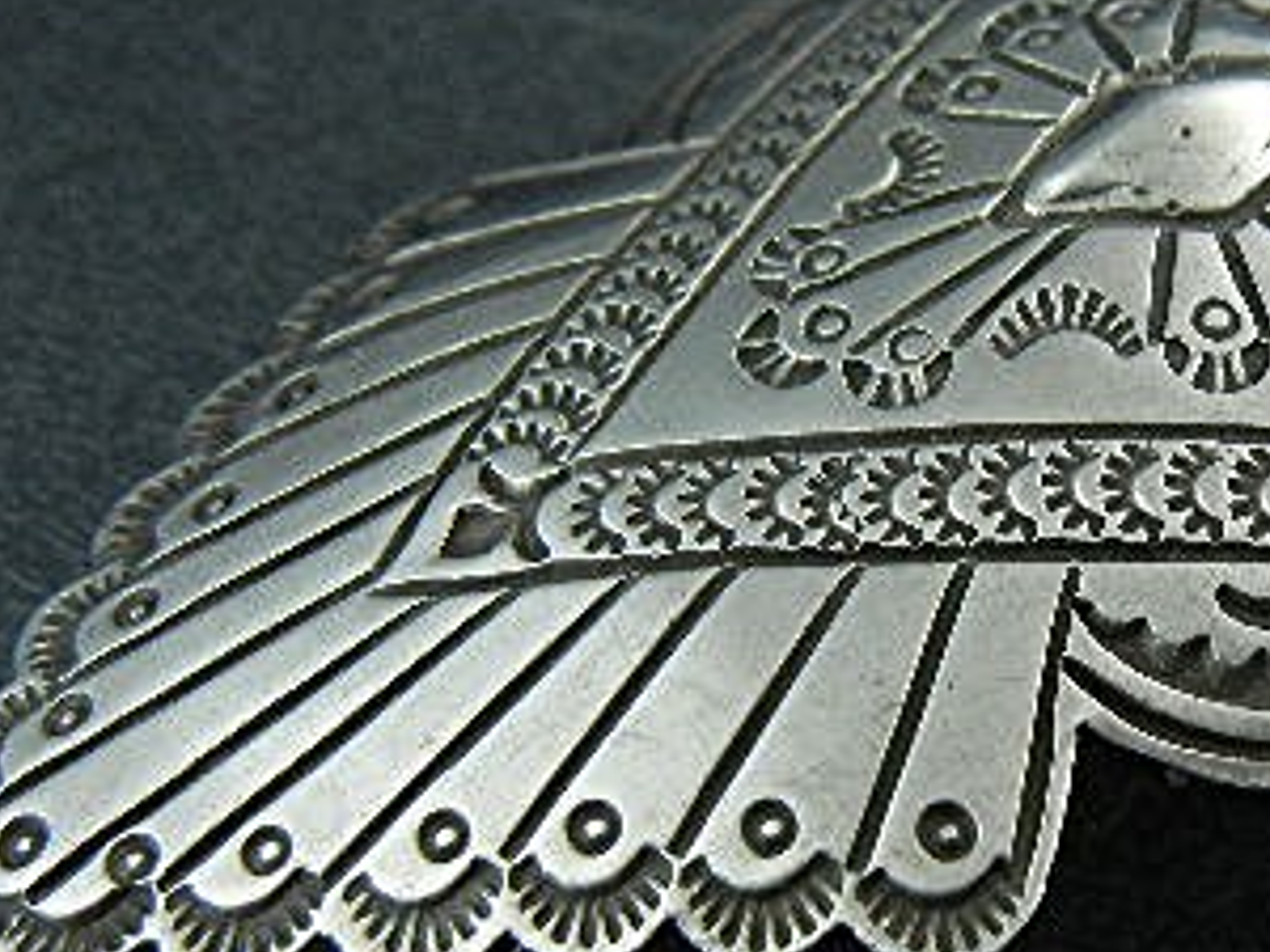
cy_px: 525
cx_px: 1130
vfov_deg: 13.3
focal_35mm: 111
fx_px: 4072
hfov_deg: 17.5
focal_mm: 9.3
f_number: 3.9
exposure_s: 1/38.4
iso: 400
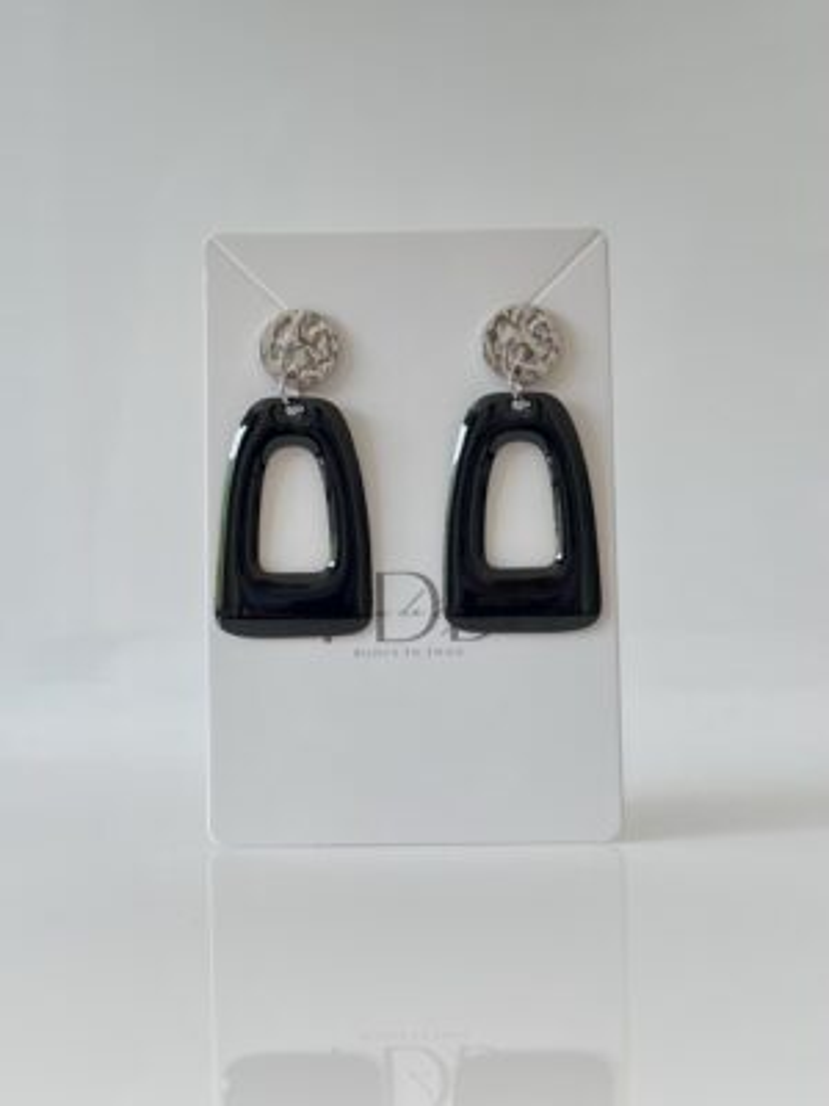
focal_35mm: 25
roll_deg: +1.3
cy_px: 553
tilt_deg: -0.1
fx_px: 798
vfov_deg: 69.4
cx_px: 414
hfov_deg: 54.9
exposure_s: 1/121
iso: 50
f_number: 1.6
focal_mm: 5.1
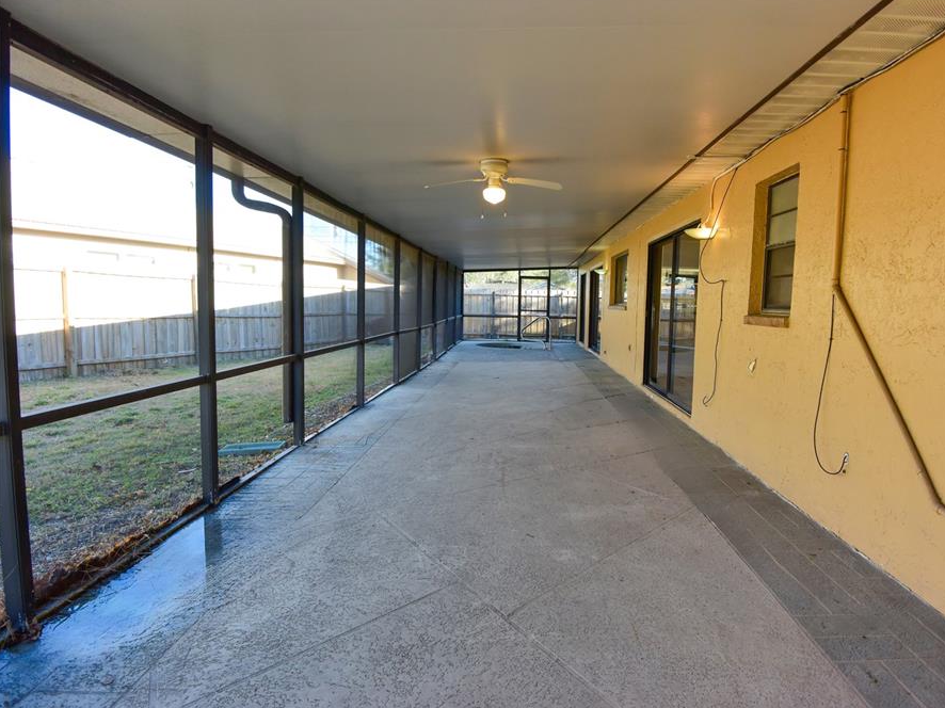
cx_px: 542
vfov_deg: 65.9
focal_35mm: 20
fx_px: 546
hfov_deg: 81.2
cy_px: 356
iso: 160
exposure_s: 1/80
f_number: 3.5
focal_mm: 6.7
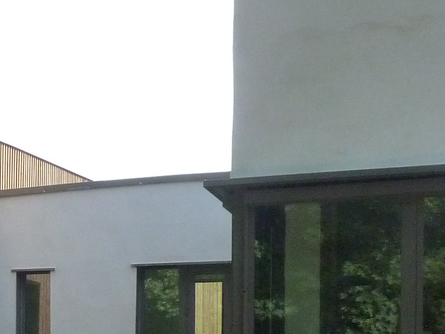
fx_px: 1080
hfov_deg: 21.0
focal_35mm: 84
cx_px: -145
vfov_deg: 16.8
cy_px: 403
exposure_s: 1/500
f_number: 4.5
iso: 400
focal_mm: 4.1
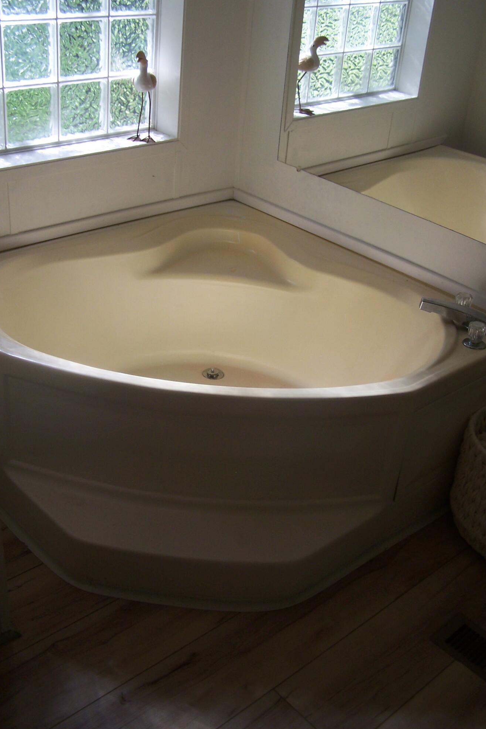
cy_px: 365
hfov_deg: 33.4
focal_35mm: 40
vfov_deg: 48.5
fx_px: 810
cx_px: 233
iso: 80
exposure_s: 1/180
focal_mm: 6.3
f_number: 2.8
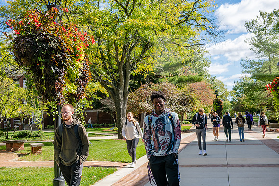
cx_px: 140
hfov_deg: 39.6
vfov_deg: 27.0
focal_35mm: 50
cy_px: 93
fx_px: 388
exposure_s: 1/400
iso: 125
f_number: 5
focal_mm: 50
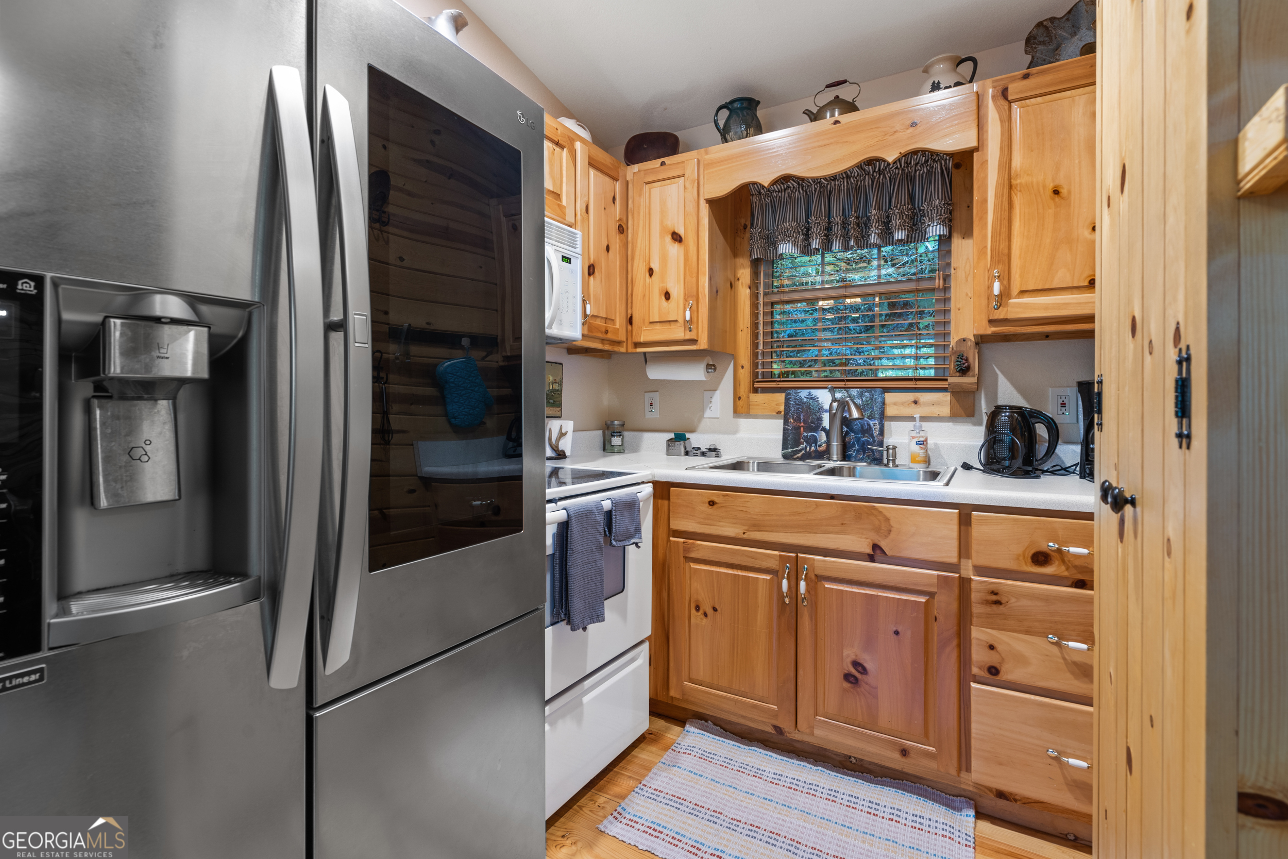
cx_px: 644
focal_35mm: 16
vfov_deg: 73.8
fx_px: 572
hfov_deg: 96.7
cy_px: 430
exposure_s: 6
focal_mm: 16
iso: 200
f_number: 8
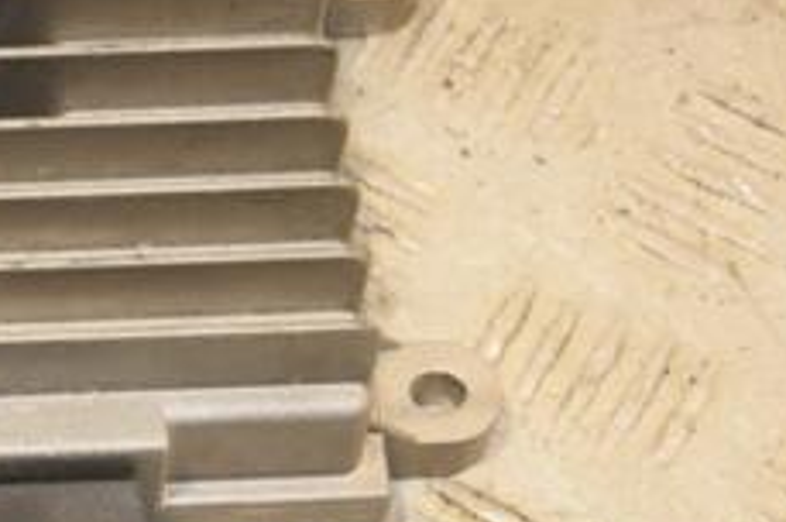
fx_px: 4121
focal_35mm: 189
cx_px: -223
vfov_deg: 7.2
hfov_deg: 10.7
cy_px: 319
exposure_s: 1/200
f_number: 7.1
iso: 800
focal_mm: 48
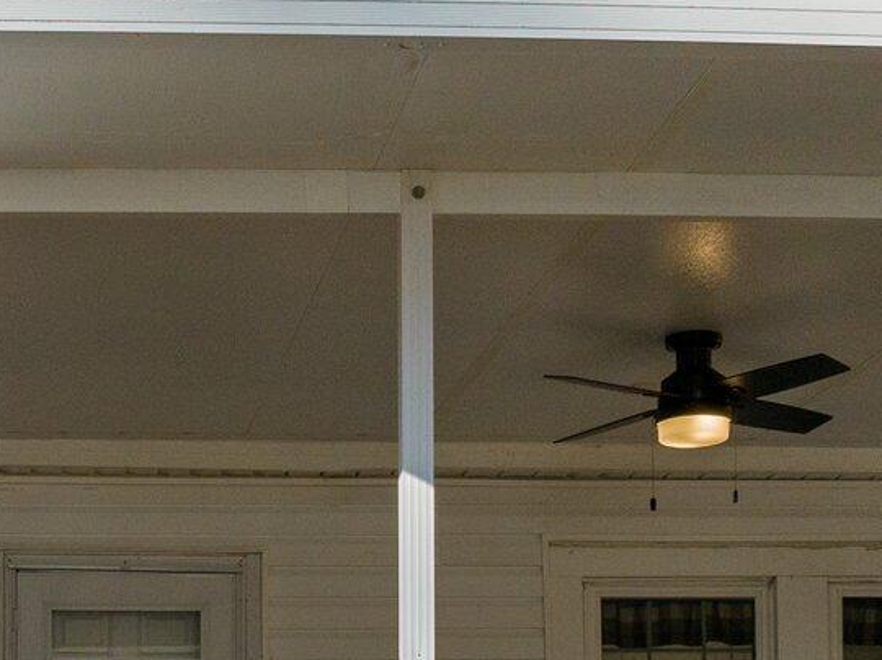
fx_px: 2317
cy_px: 984
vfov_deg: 15.0
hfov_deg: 21.1
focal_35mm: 91
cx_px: 98
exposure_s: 1/1600
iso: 200
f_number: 2.8
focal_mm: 12.29
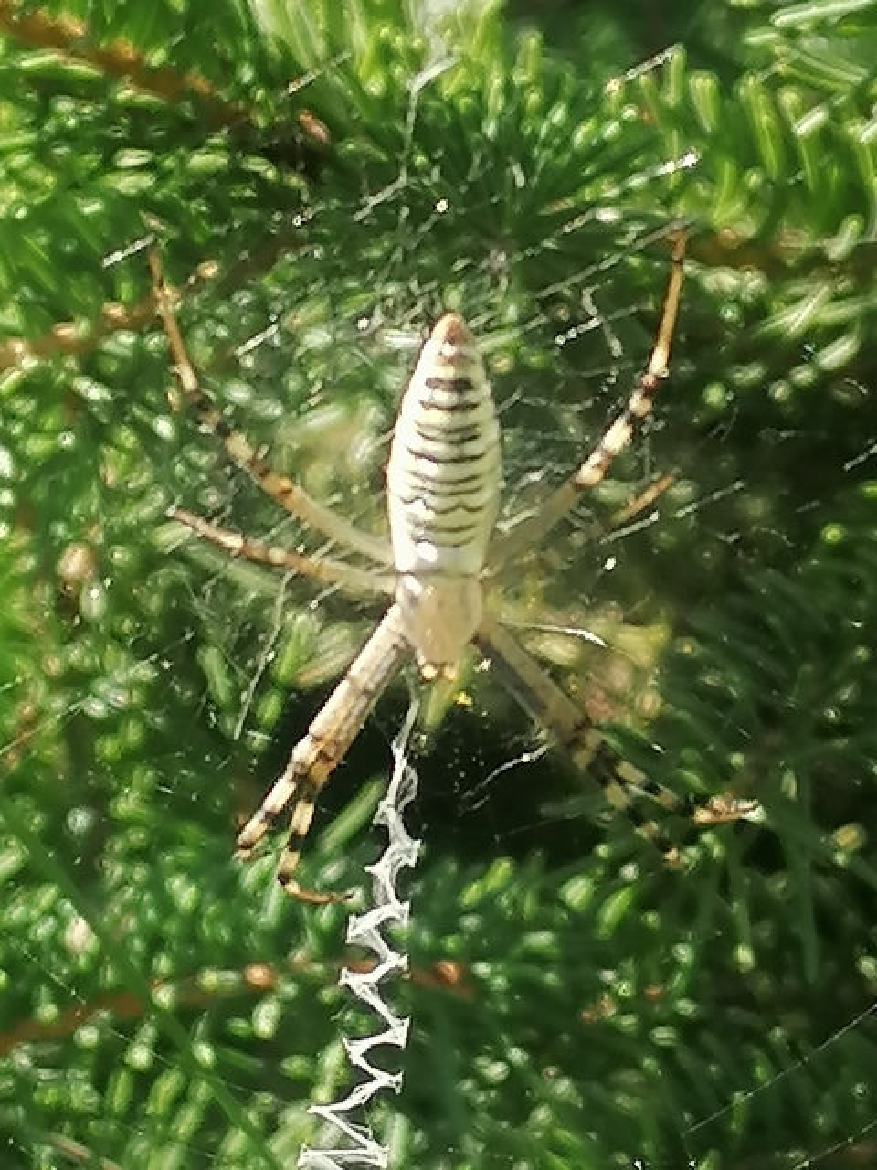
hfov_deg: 9.2
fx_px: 5439
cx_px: 438
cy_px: 585
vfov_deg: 12.3
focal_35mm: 161
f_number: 1.8
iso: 50
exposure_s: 1/350
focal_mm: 4.75
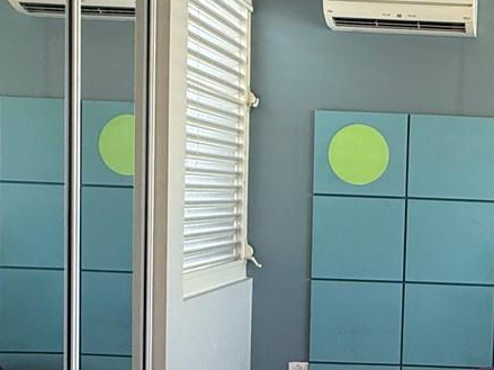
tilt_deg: -2.9
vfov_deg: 28.4
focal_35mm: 51
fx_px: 728
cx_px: 533
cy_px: 235
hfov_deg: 33.1
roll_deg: -2.5
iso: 250
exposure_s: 1/60
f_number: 2.2
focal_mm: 2.22
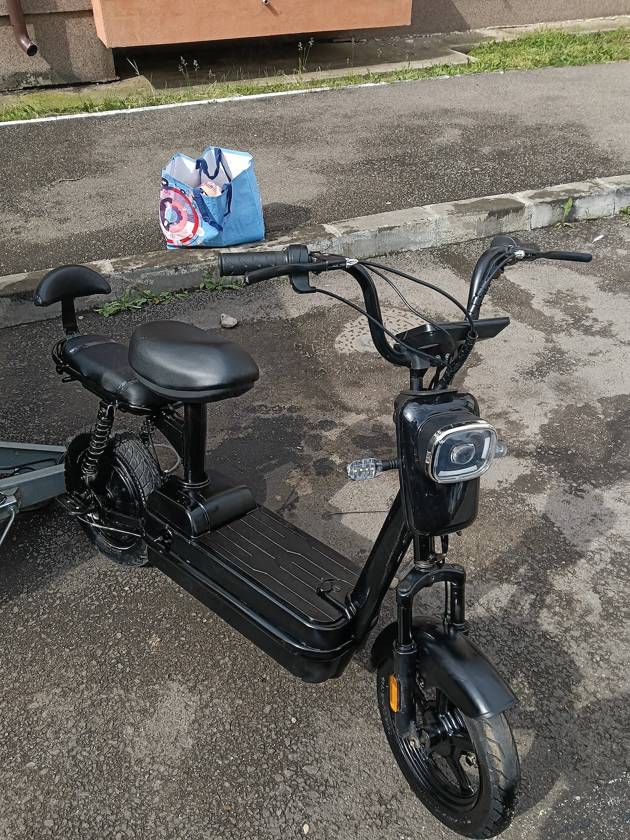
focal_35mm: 27
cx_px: 315
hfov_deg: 51.3
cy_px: 420
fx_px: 655
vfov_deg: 65.3
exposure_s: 1/406
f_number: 1.8
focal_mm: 3.98
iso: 50
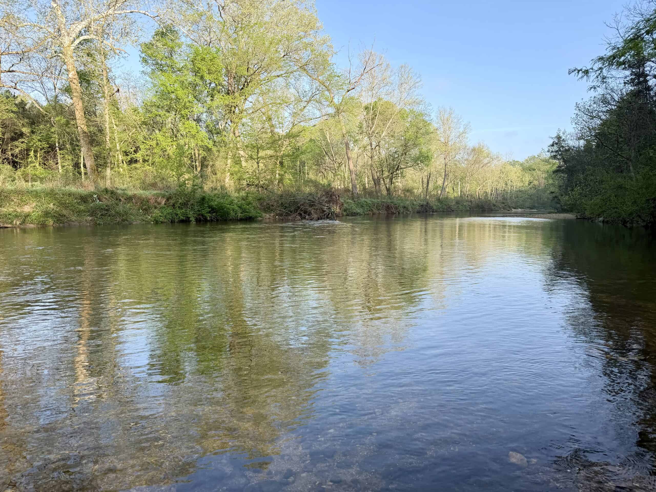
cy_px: 246
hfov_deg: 71.6
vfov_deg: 56.8
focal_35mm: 24
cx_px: 328
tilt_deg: -5.6
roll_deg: -0.1
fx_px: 455
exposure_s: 1/1156
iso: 80
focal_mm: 6.76
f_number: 1.78
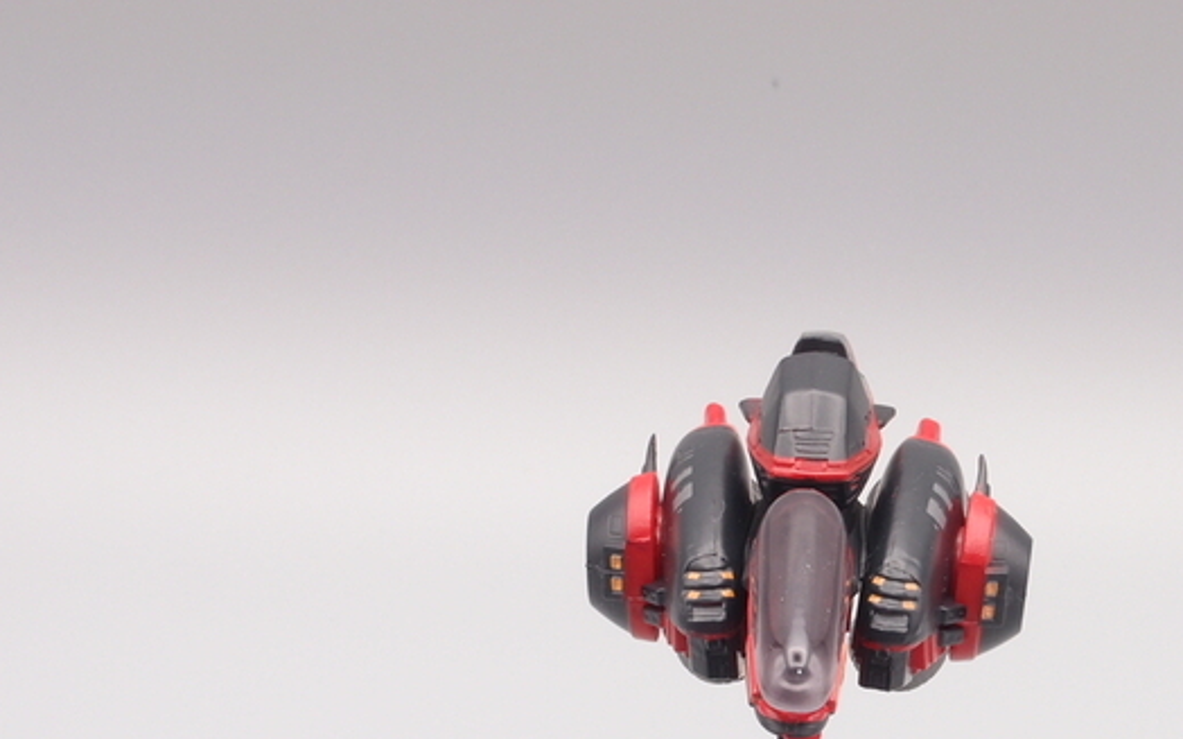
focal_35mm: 115
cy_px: 669
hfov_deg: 18.1
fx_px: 3706
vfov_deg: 11.3
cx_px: 806
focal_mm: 15.27
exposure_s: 1/8
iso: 100
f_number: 8
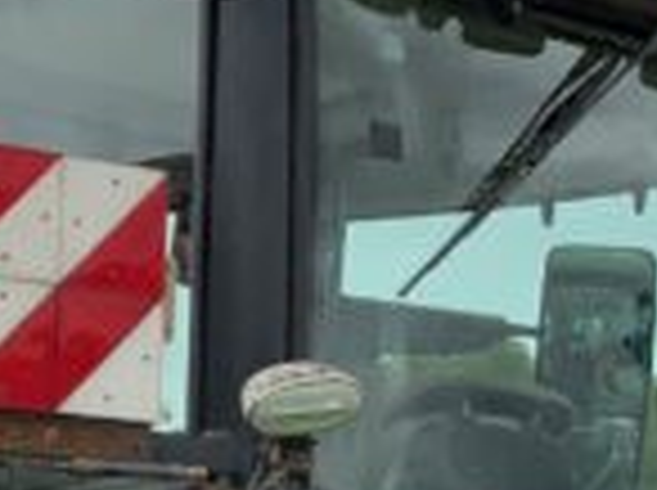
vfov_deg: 7.0
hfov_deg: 9.7
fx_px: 3865
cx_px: 572
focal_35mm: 204
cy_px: 1043
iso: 16
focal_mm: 3
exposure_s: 1/1221
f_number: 1.8
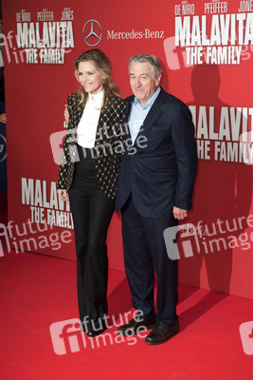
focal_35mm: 66
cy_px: 190
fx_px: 695
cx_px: 126
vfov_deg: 30.5
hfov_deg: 20.6
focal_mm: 66
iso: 800
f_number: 5
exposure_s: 1/250
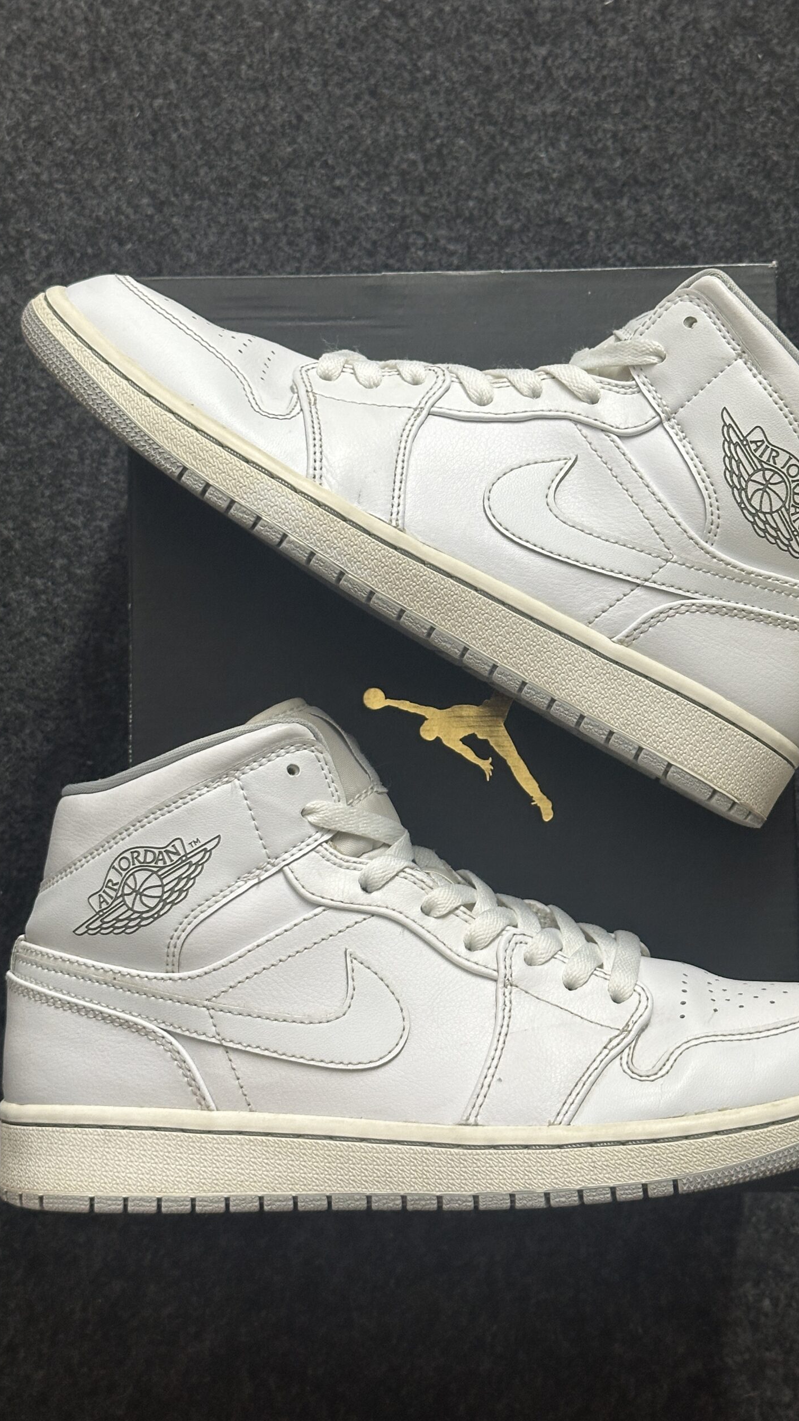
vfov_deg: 39.2
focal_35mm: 53
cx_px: 470
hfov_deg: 22.6
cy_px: 709
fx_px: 1996
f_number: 1.78
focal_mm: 6.86
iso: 160
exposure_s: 1/50
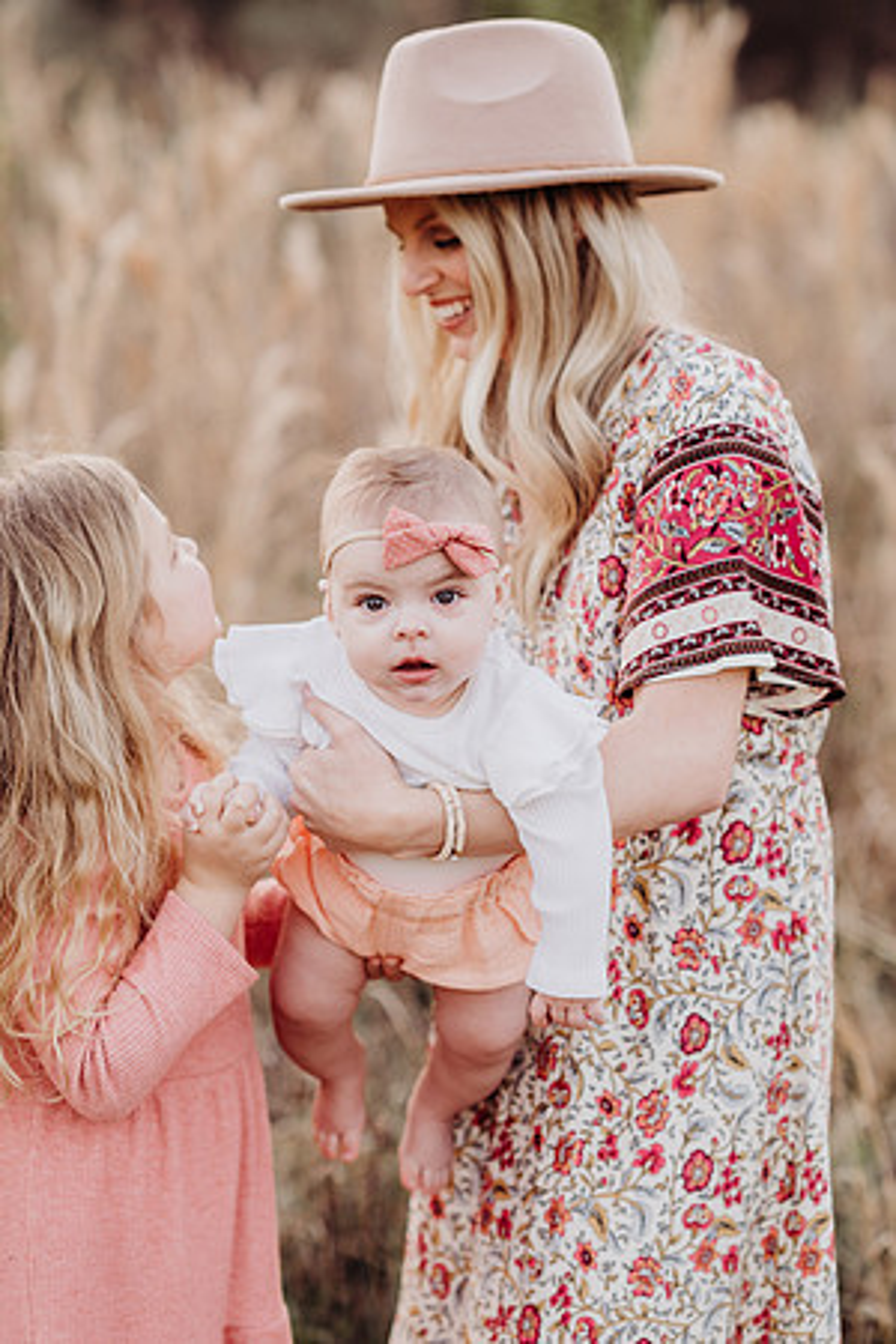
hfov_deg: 16.1
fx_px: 3173
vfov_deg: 23.9
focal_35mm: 85
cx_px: 448
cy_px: 672
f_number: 2.5
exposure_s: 1/320
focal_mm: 85
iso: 320
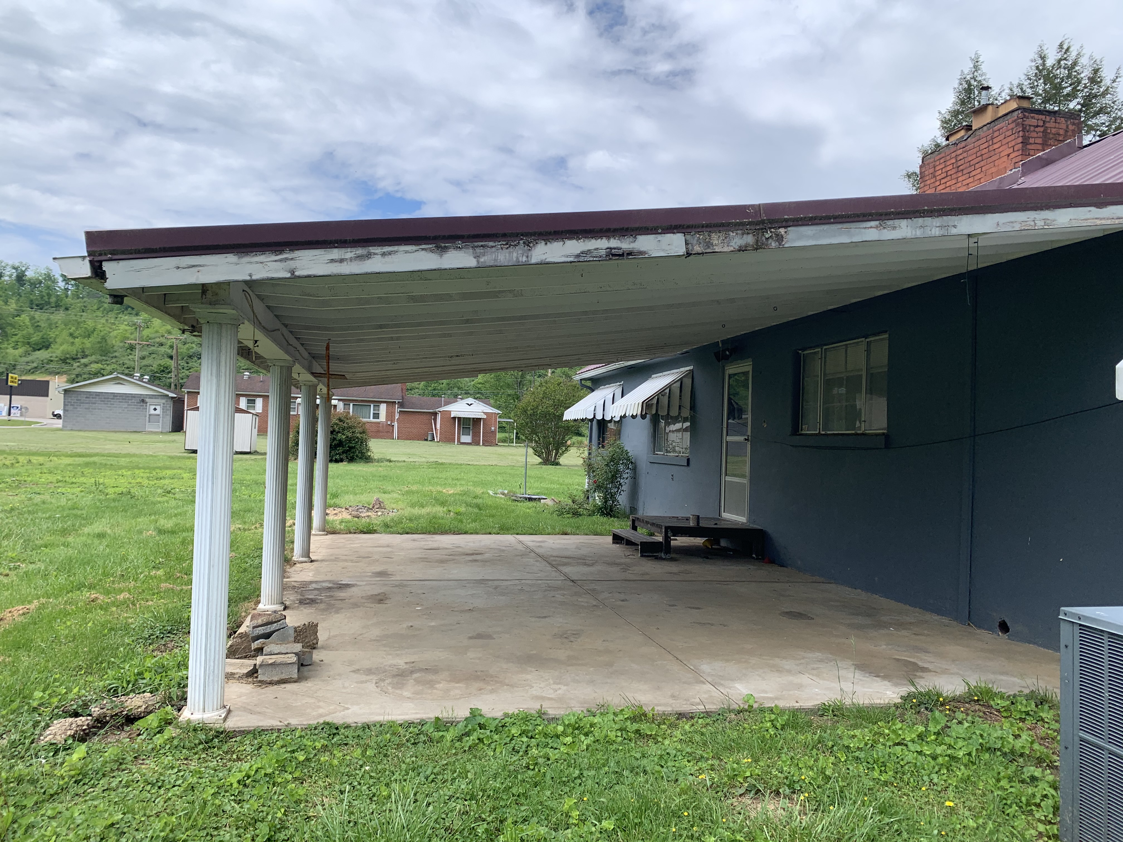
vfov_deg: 53.1
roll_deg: -2.0
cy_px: 421
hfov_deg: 67.3
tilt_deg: +2.3
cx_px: 562
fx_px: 843
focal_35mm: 26
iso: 25
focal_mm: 4.25
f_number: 1.8
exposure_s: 1/1953
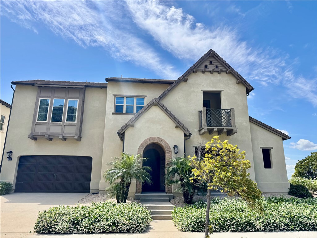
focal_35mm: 24
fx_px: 220
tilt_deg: +14.6
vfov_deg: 56.8
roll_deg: -0.5
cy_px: 119
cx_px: 158
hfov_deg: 71.6
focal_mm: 6.76
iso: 80
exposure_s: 1/2415
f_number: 1.78
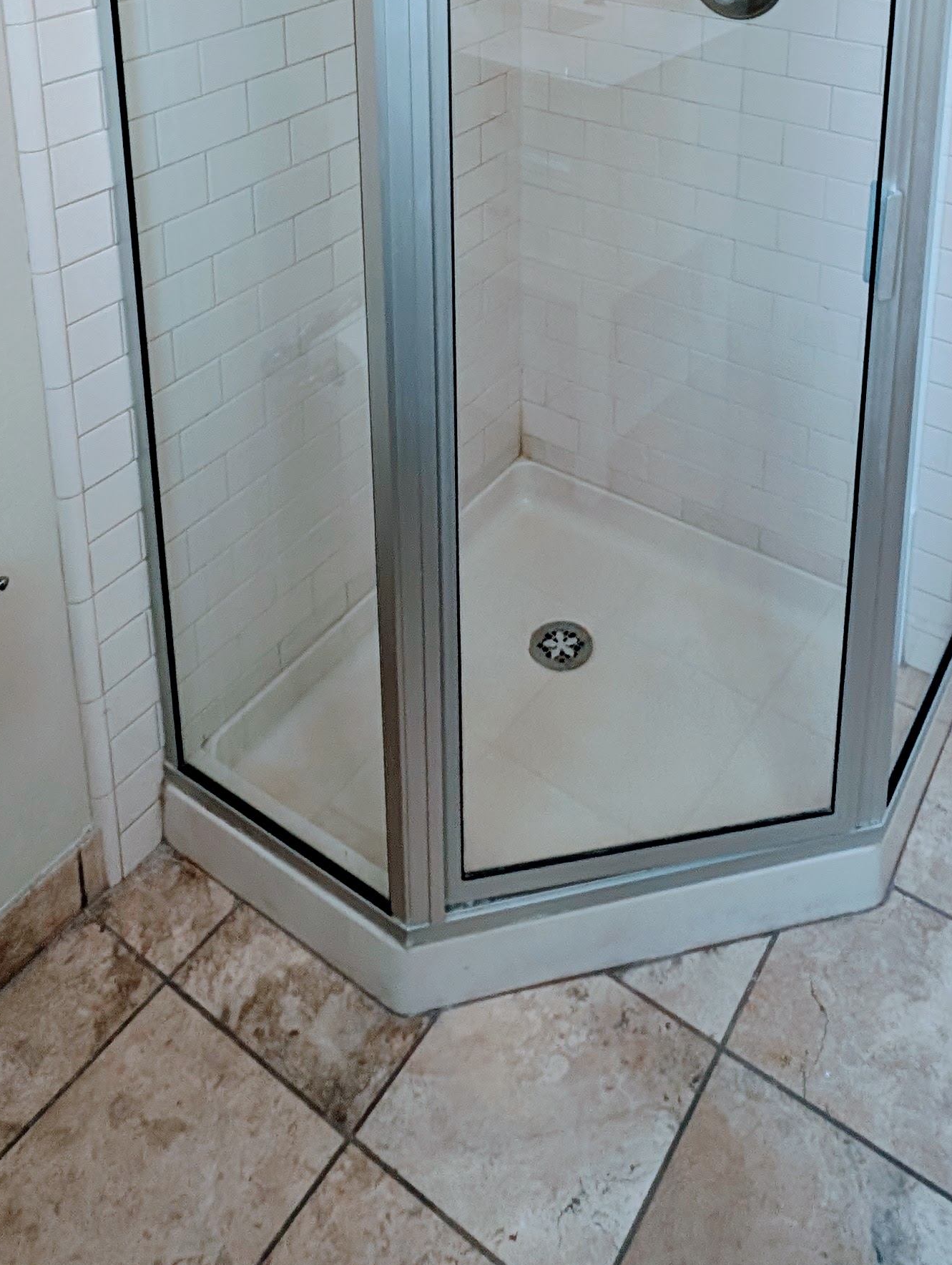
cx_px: 575
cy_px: -14
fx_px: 1097
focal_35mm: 30
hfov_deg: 46.6
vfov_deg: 48.6
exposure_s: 1/60
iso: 100
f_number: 2.2
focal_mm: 1.95
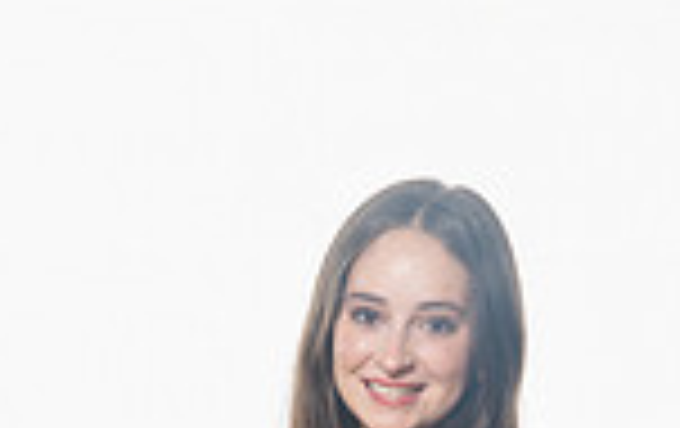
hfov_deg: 11.2
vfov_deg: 6.7
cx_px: 216
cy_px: 1000
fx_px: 3469
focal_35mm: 187
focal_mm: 61.6
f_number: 7.1
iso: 800
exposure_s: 1/125
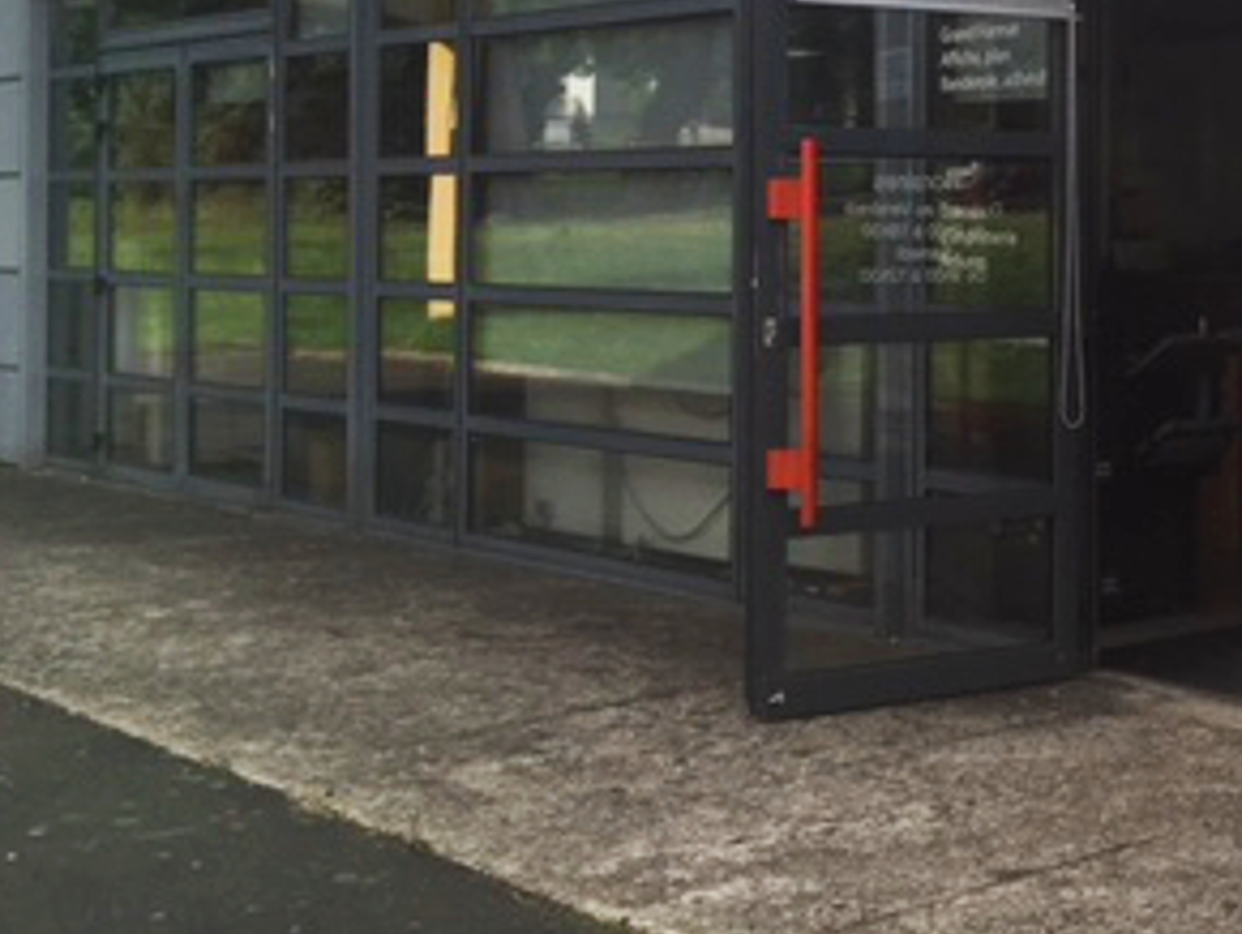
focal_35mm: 64
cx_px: 1246
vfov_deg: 22.6
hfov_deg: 28.4
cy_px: 167
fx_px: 2298
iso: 25
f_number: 2.2
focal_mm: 4.2
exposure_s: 1/927
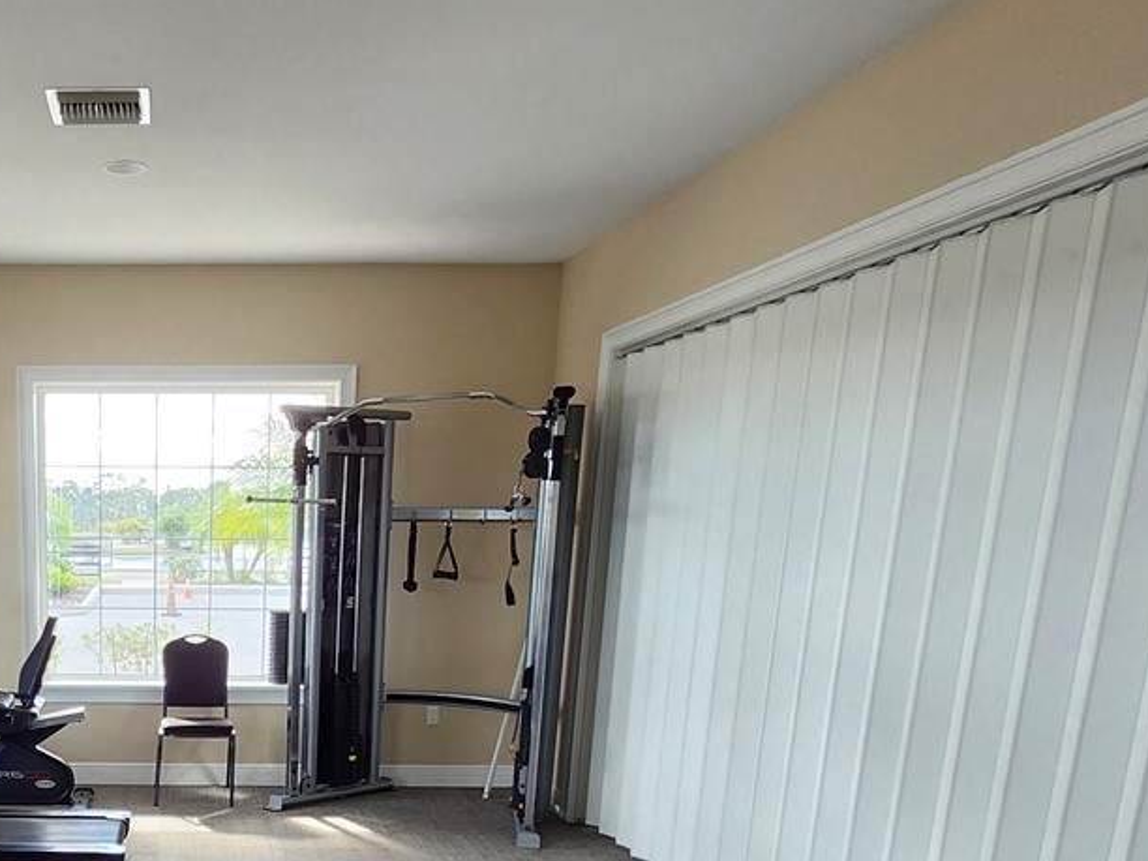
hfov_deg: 49.1
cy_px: 818
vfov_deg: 38.1
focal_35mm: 34
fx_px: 1128
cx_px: 152
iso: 64
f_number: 2.2
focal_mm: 1.74
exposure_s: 1/60
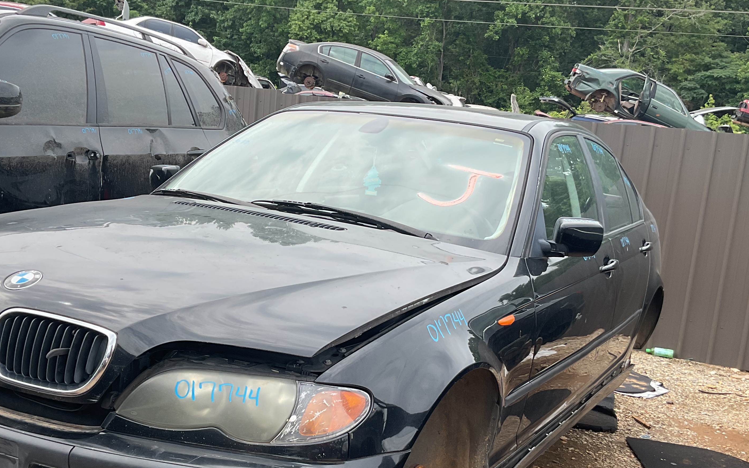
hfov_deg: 45.2
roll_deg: -5.0
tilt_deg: -11.8
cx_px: 330
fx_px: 898
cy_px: 290
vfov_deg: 29.1
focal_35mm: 44
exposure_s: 1/574
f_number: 1.8
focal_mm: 3
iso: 16
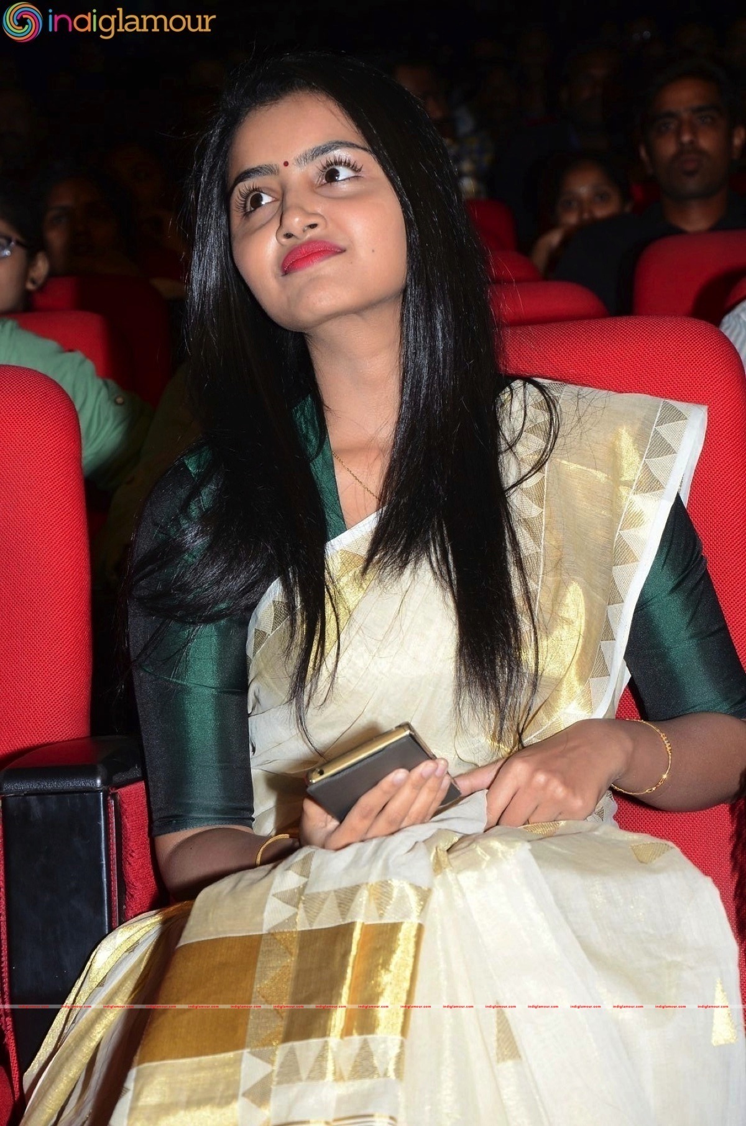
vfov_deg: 20.6
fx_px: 3090
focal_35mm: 99
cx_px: 373
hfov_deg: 13.8
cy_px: 563
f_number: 6.3
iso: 500
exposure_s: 1/125
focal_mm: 66
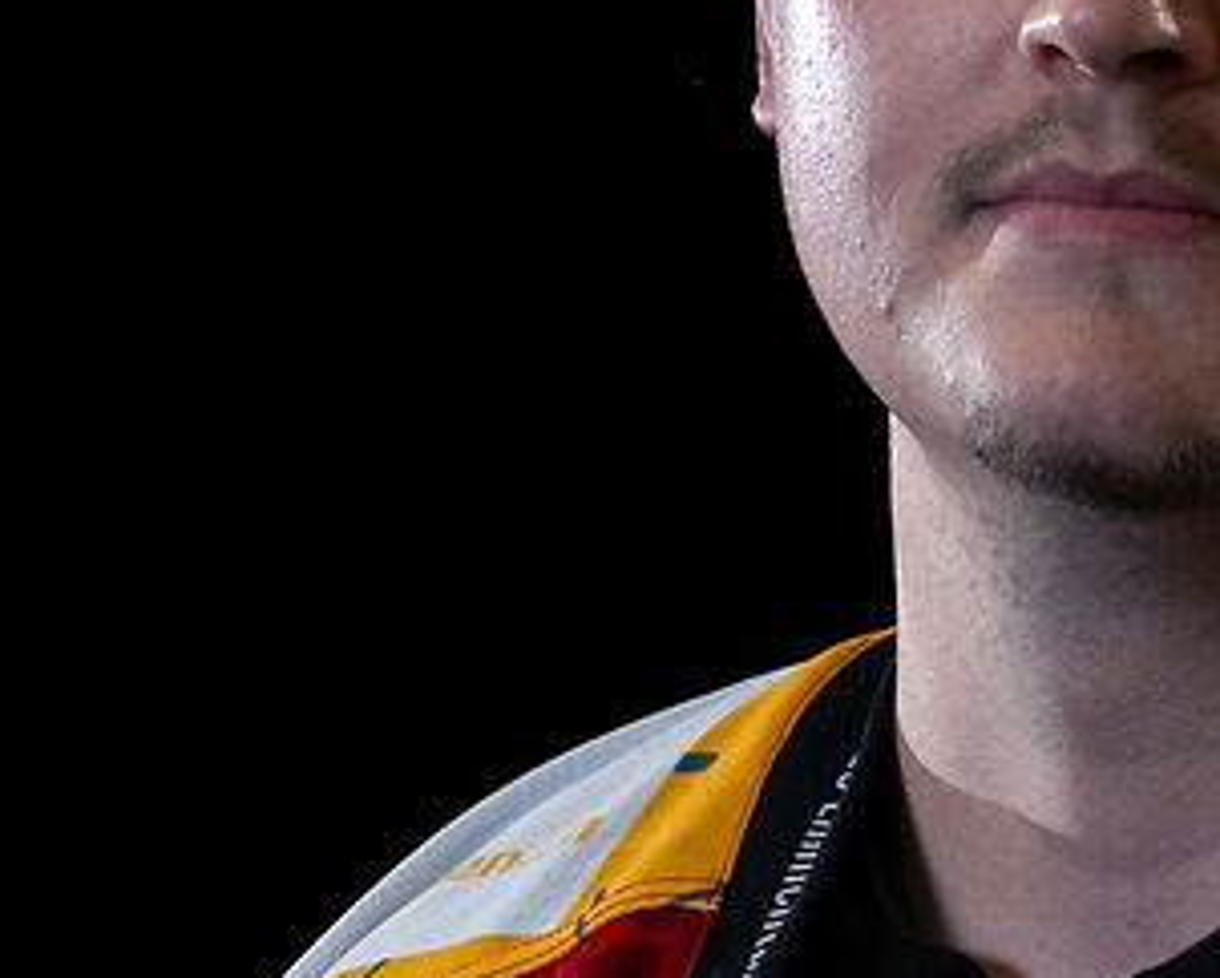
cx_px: 1159
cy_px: 97
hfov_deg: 3.6
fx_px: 19294
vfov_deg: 2.9
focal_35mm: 534
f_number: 5
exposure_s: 1/160
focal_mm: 70
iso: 200
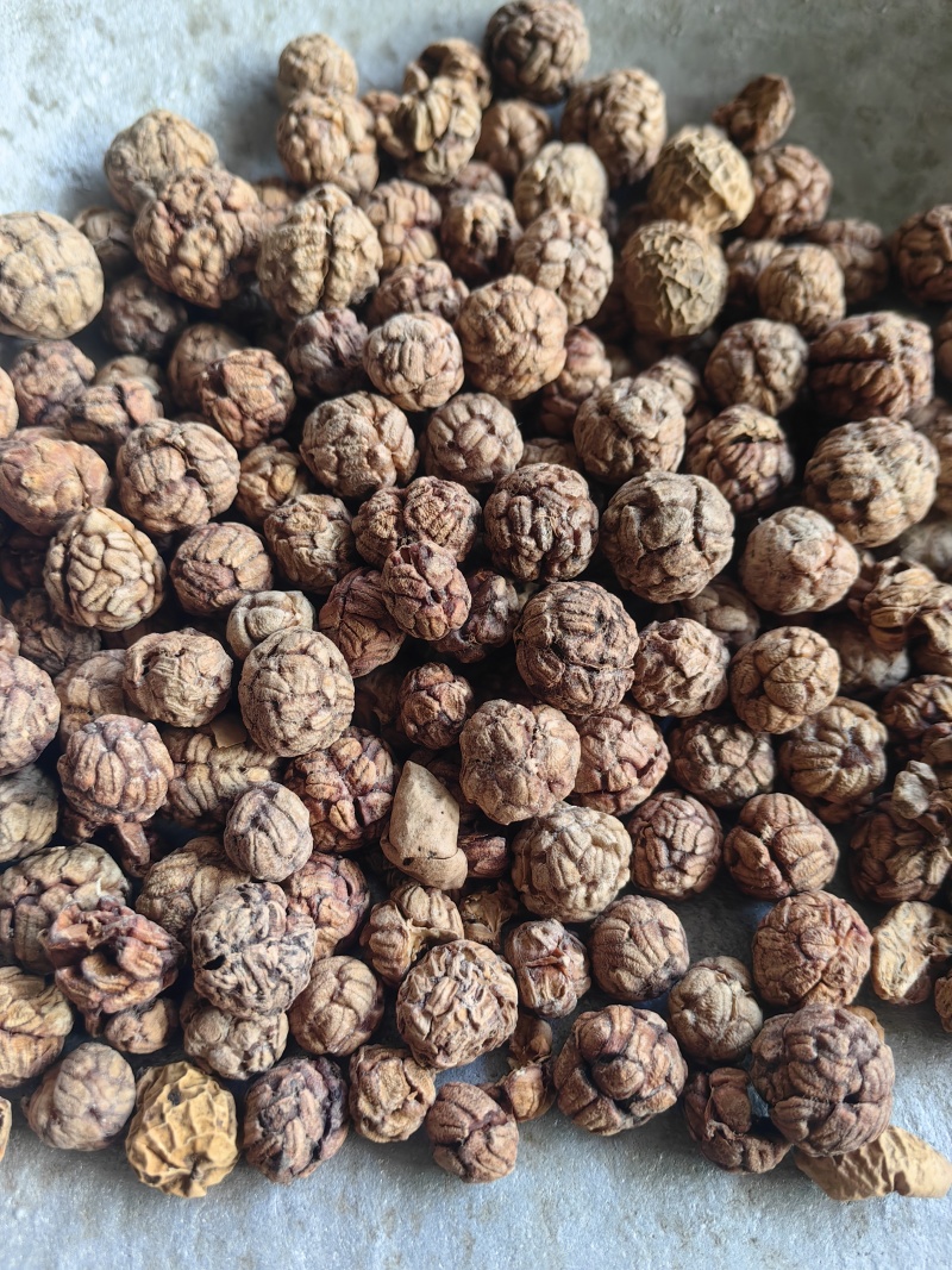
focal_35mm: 27
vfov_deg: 65.3
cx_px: 476
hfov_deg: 51.3
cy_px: 635
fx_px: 990
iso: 50
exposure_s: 1/100
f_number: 2
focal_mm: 5.75
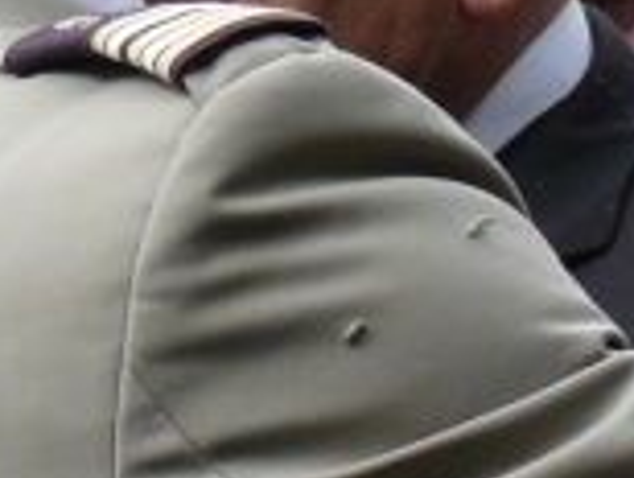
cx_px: 548
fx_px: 11336
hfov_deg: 3.2
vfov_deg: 2.4
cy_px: 441
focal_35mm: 618
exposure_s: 1/200
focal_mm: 19.7
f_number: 4
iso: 100
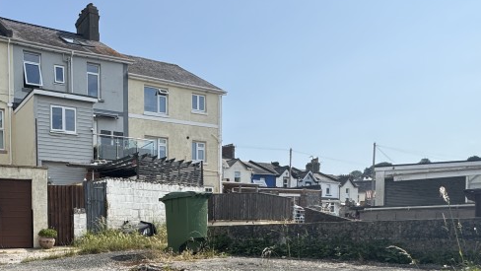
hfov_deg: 55.6
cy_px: 253
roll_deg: +1.3
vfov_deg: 34.3
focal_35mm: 32
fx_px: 408
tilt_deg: -2.5
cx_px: 81
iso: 50
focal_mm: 2.22
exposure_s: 1/1600
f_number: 2.2
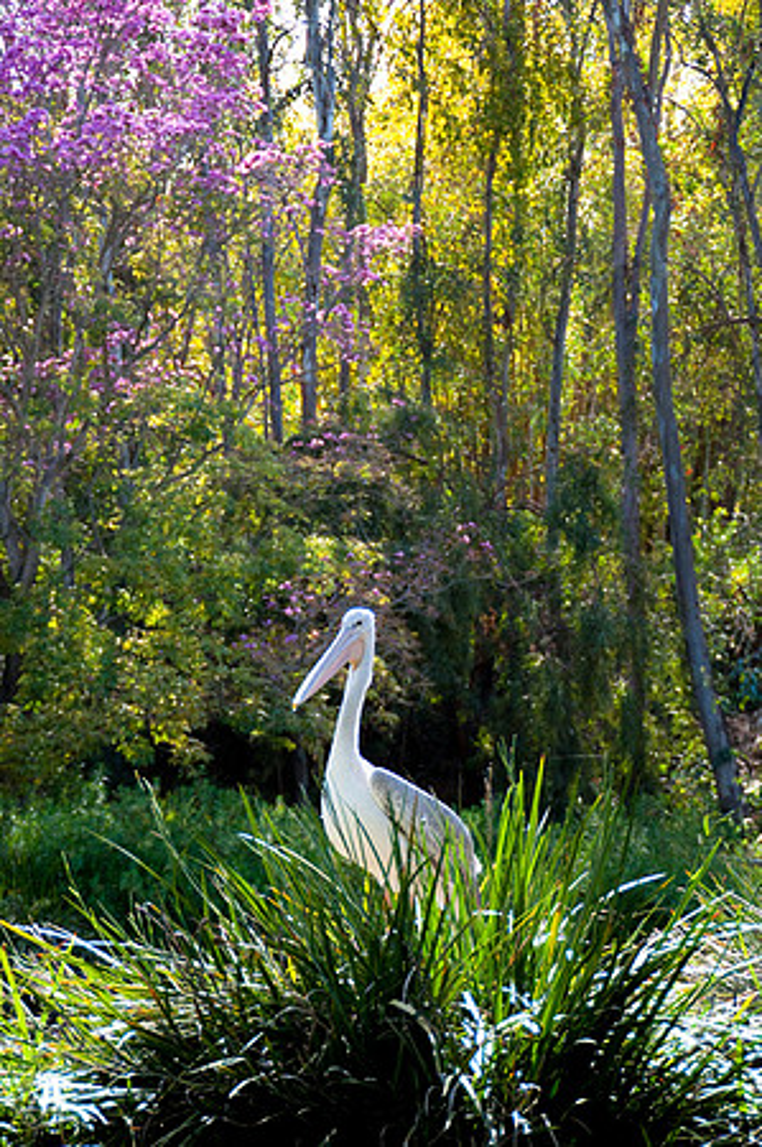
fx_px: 3580
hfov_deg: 12.2
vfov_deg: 18.2
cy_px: 574
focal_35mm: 112
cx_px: 381
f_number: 5.3
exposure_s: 1/1000
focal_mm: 75
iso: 640
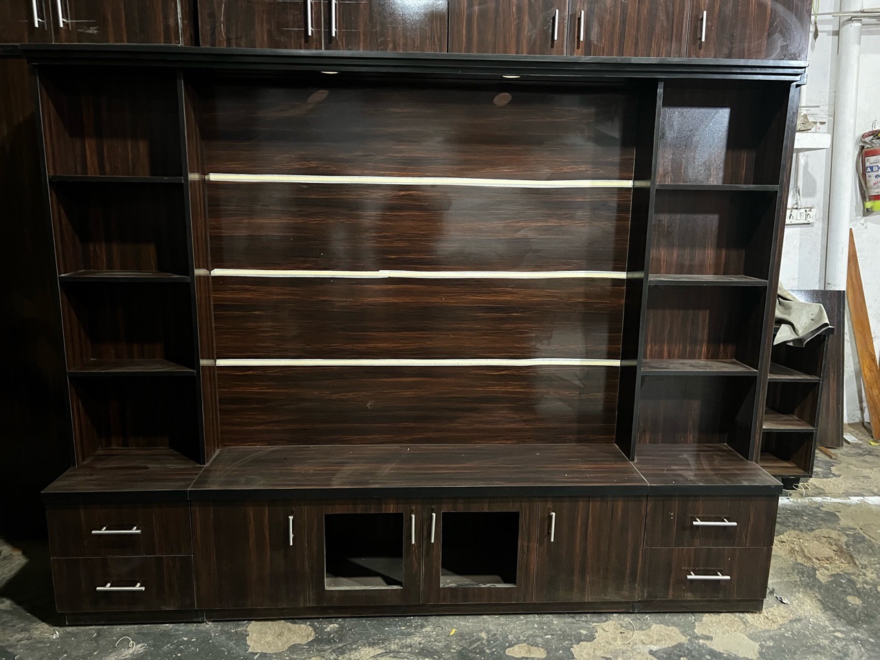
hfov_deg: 67.3
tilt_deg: -10.4
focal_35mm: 26
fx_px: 661
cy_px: 330
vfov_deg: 53.1
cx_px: 440
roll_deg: +1.2
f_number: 1.5
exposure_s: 1/25
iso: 500
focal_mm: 5.7
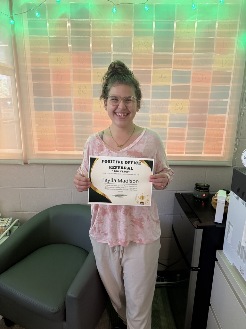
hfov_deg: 56.8
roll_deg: -0.5
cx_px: 123
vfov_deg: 71.6
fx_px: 227
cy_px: 164
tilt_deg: -14.0
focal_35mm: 24
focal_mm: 6.76
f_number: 1.78
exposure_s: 1/60
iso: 640
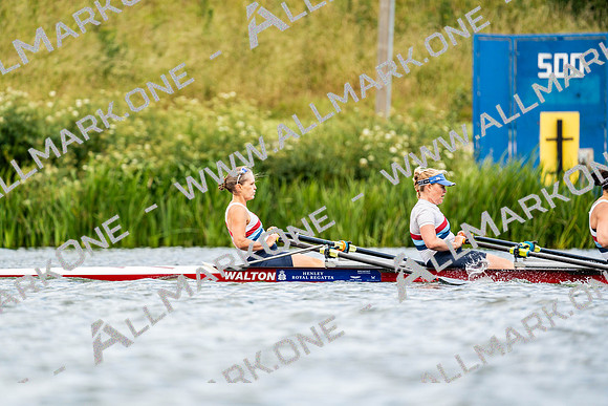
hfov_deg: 3.4
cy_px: 203
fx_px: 10135
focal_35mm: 600
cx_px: 304
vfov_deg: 2.3
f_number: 6.3
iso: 640
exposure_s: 1/2000
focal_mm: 600
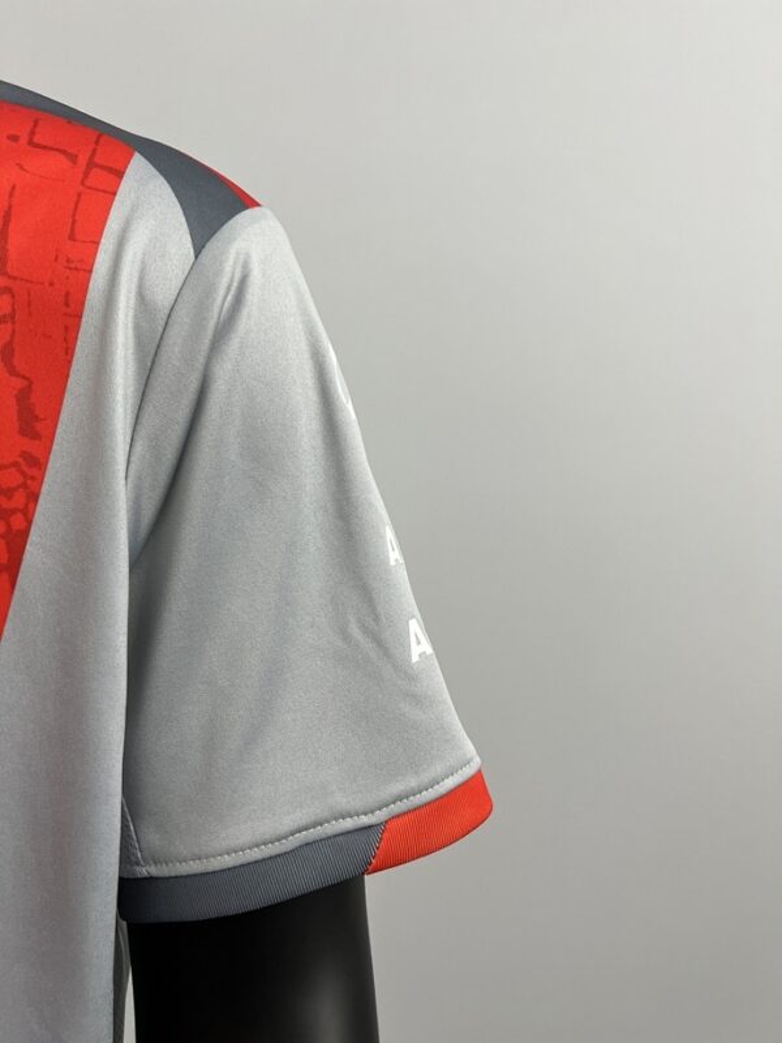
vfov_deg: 67.3
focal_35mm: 26
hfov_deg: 53.1
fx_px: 783
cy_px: 522
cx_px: 391
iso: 100
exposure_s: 1/100
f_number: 1.5
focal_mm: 5.7
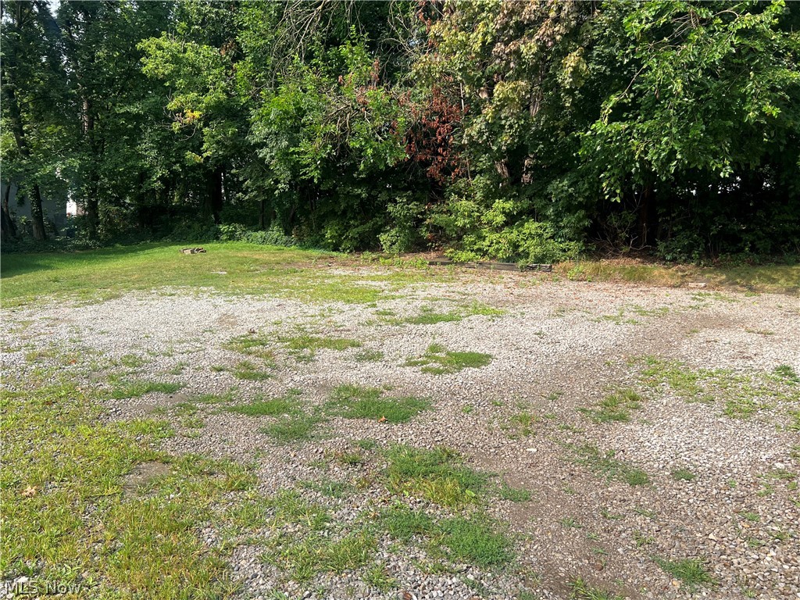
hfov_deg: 67.3
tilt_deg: -8.5
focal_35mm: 26
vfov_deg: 53.1
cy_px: 300
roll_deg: -5.0
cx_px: 400
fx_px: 601
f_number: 1.5
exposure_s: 1/2353
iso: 50
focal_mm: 5.7
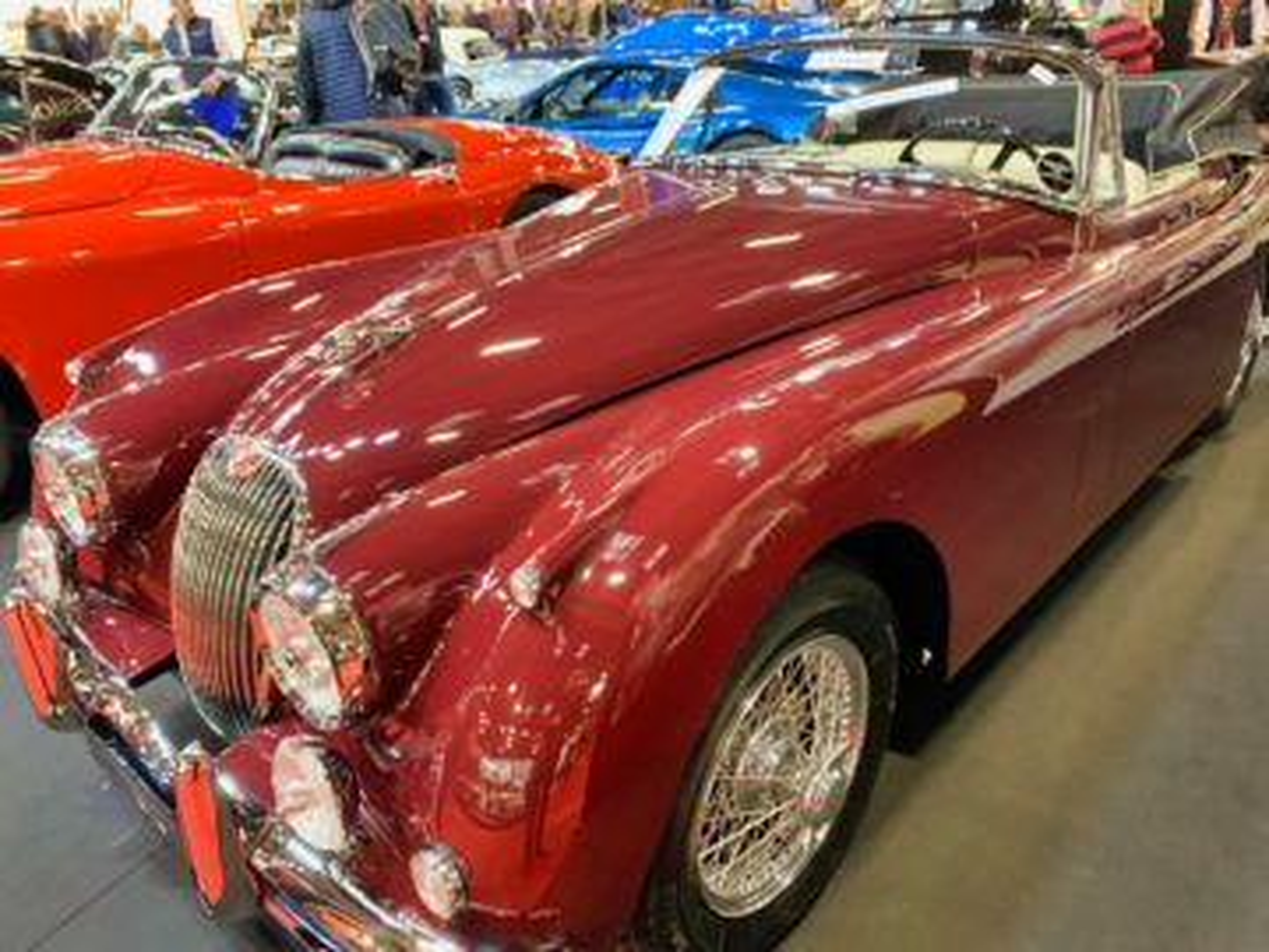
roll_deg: +3.1
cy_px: 476
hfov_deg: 67.3
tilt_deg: -24.7
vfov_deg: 53.1
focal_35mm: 26
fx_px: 953
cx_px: 634
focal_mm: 4.25
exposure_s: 1/33
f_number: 1.8
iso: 320
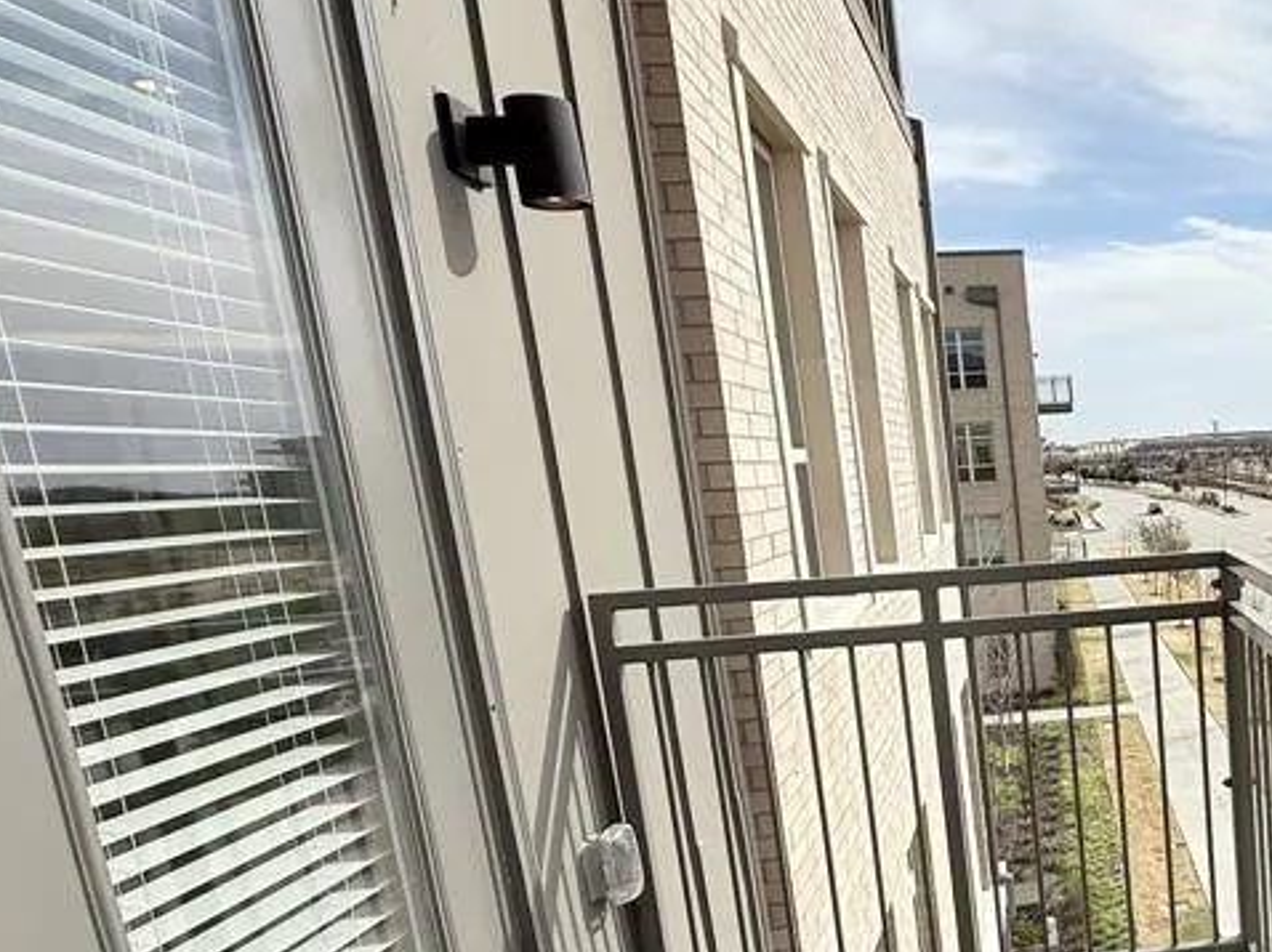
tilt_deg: -10.9
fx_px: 1102
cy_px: 657
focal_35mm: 30
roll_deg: +3.1
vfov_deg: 45.8
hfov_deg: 49.6
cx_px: 1256
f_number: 2.2
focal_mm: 2.22
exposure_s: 1/2841
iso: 50
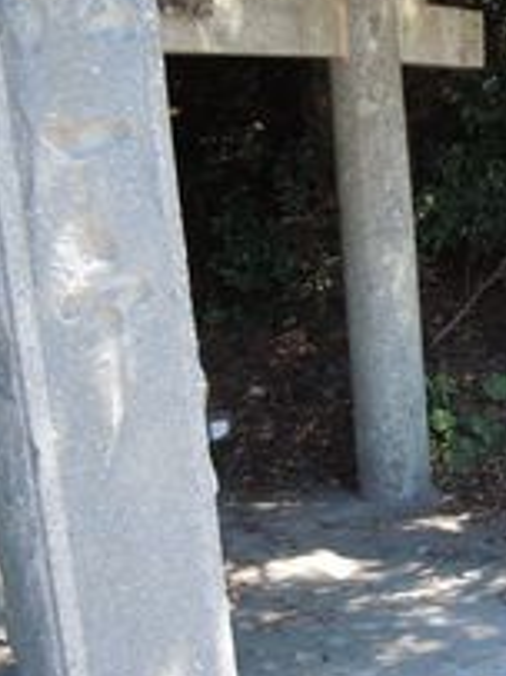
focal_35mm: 65
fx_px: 1268
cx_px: 589
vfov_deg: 29.8
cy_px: 393
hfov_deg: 21.2
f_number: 4
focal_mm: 5.9
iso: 100
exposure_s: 1/80
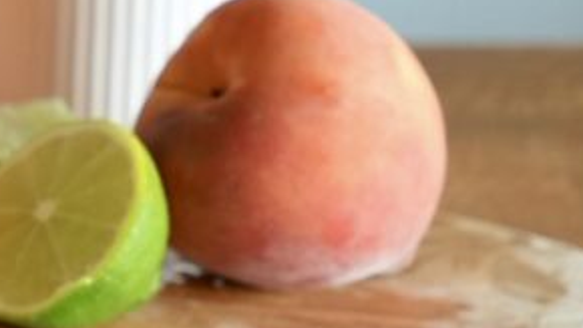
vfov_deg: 5.4
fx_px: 3474
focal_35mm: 225
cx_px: -386
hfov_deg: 9.2
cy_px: 66
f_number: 3.2
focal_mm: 40.5
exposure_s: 1/100
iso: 1000
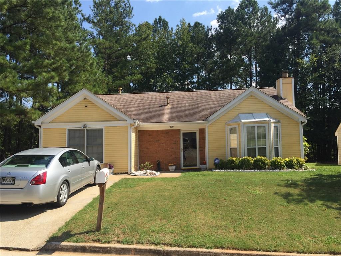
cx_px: 170
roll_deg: +0.8
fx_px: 286
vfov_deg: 48.2
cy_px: 128
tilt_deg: +1.0
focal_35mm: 29
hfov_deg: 61.7
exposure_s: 1/1582
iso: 32
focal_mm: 4.15
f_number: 2.2
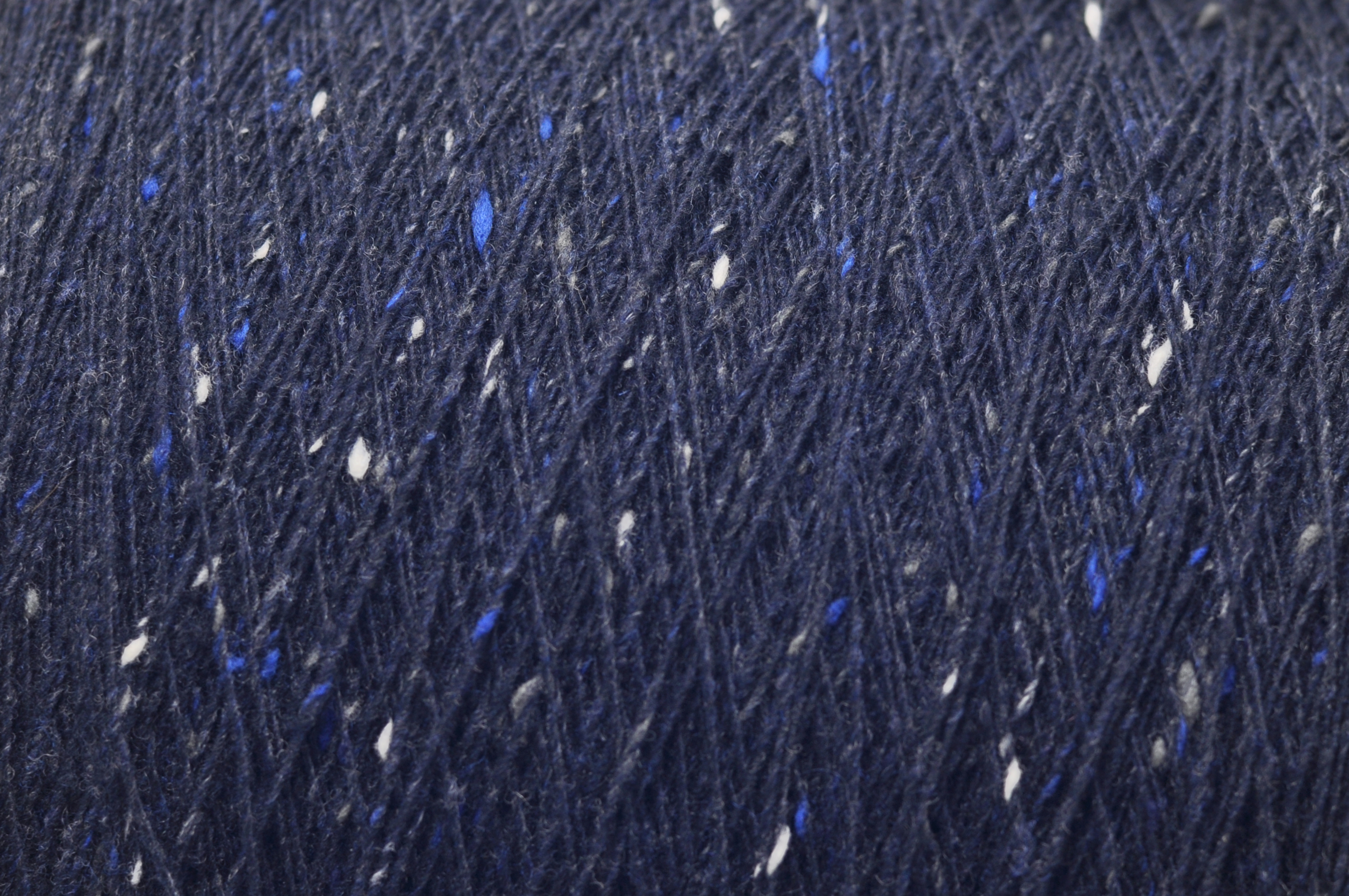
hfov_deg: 27.0
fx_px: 2807
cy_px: 448
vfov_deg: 18.1
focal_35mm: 75
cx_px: 674
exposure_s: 1/125
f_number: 1.4
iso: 200
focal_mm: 50
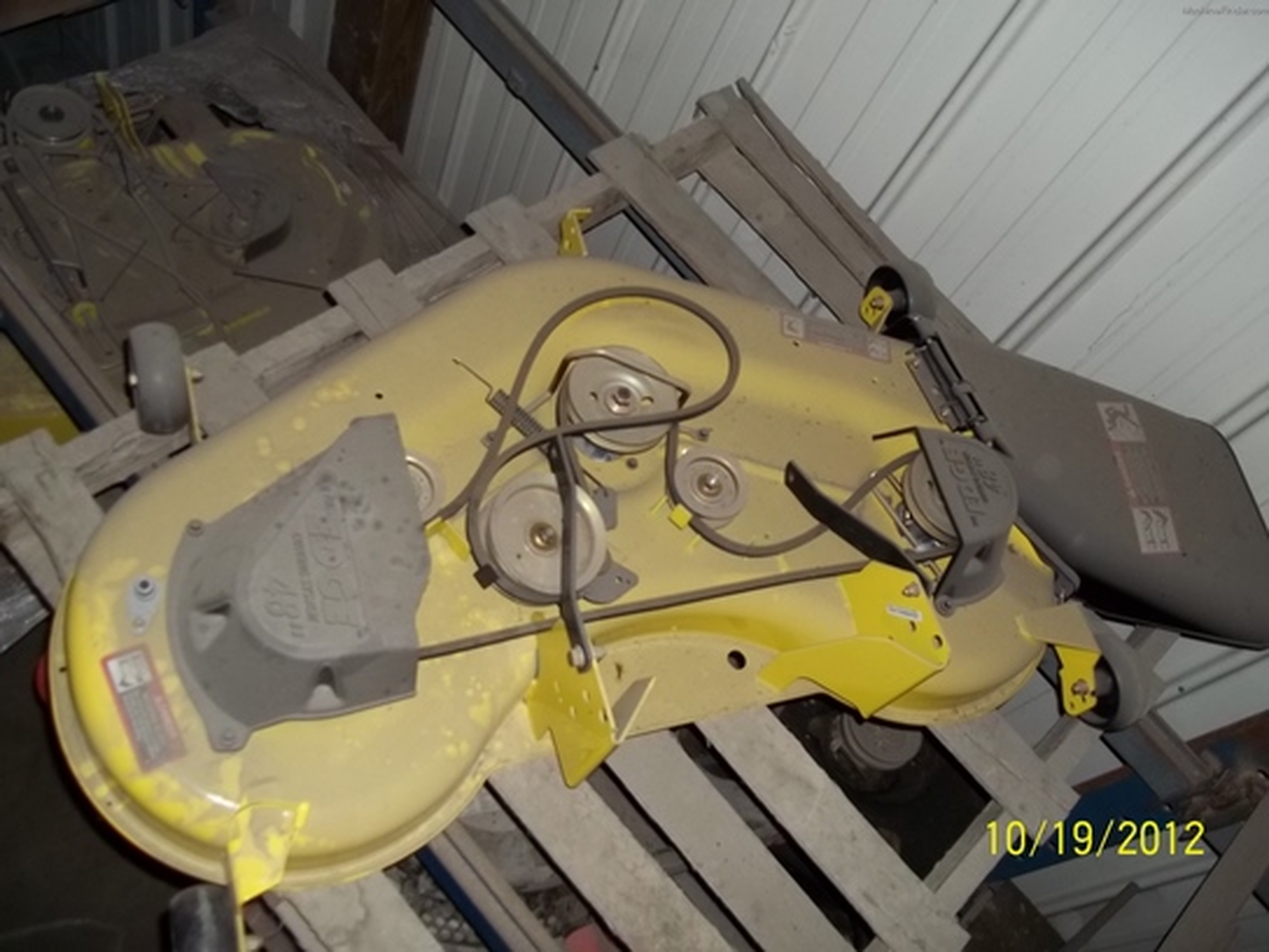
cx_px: 634
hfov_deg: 56.8
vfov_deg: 44.2
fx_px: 1173
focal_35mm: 32
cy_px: 476
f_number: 2.9
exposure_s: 1/30
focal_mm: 5.7
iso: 64
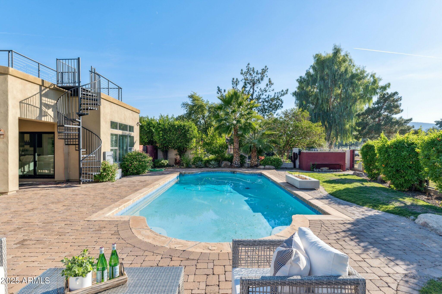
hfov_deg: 84.0
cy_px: 147
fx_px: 245
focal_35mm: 20
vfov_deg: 61.8
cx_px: 221
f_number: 8
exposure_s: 1/640
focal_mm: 20
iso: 320
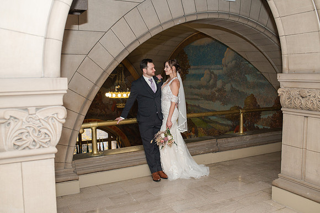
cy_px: 106
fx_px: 315
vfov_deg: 37.3
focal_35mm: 36
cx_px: 162
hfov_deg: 53.8
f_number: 3.5
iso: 1000
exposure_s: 1/200
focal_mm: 35
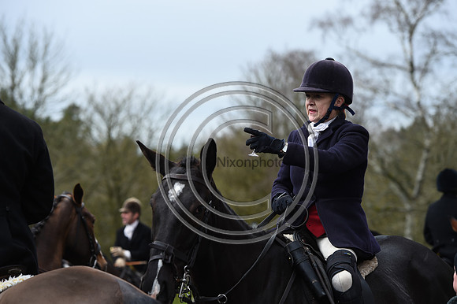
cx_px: 228
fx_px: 1903
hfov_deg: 13.7
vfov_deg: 9.1
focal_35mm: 150
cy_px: 152
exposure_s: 1/800
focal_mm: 150
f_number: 5.6
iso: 320
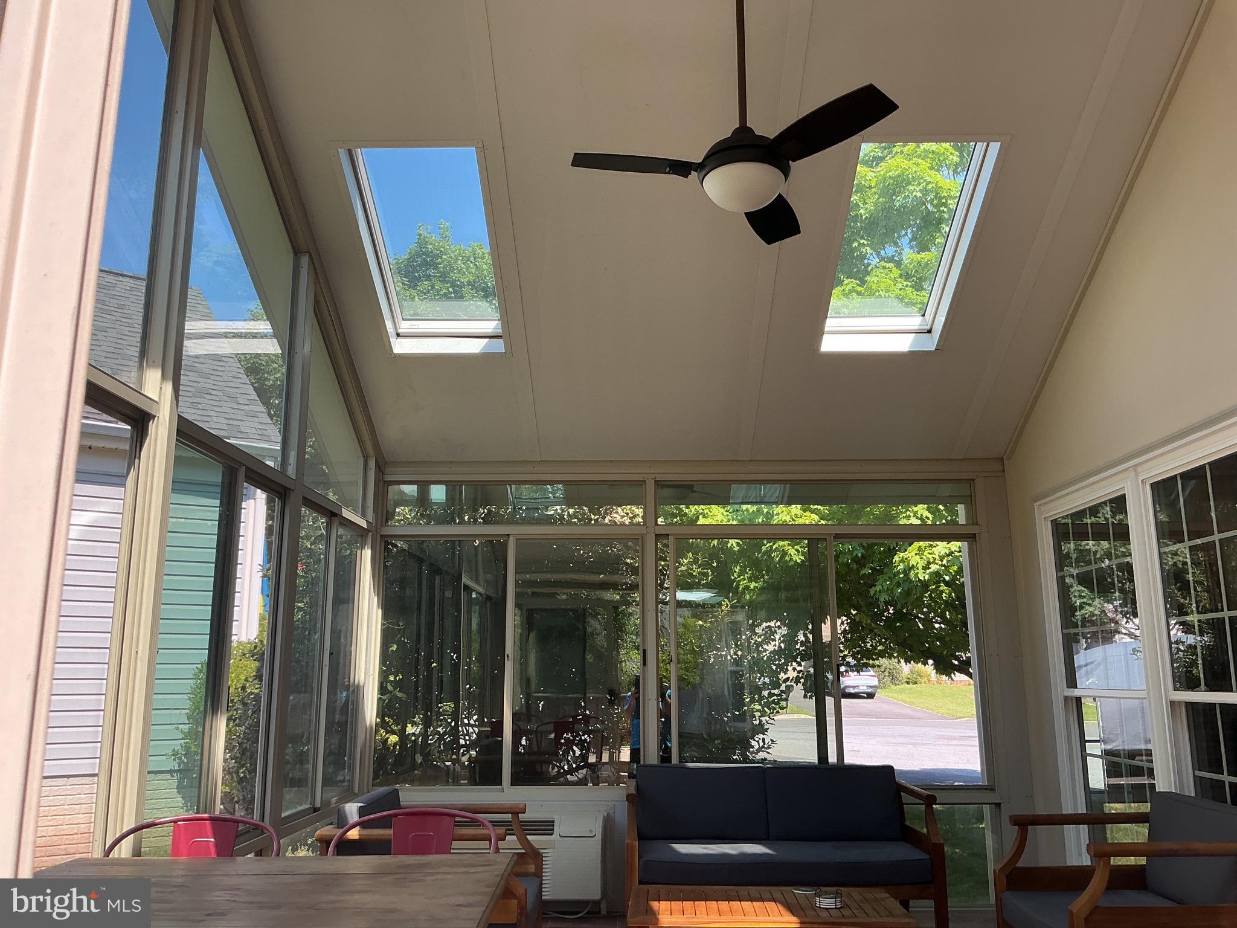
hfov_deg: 61.7
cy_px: 464
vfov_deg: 48.2
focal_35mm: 29
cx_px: 618
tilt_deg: +11.2
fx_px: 1036
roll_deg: +0.1
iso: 25
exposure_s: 1/292
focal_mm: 3
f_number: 1.8
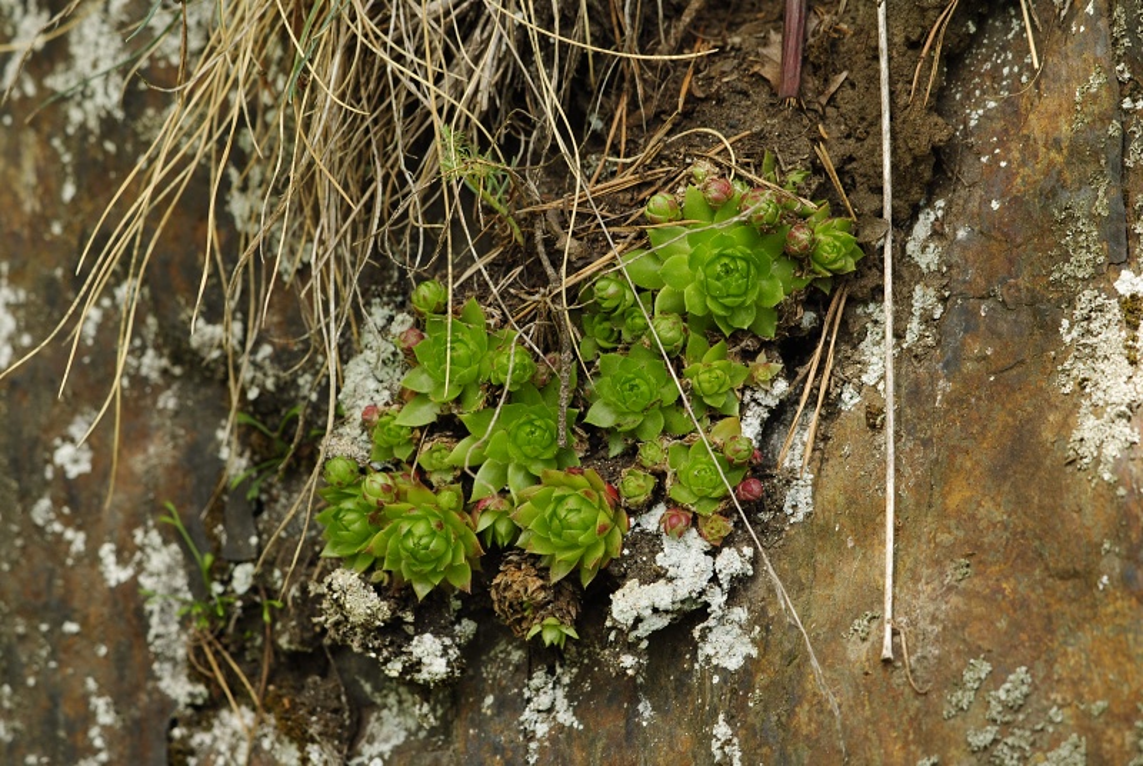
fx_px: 4054
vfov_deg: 10.8
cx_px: 572
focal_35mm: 128
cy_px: 383
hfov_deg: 16.0
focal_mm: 85
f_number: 6.3
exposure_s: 1/80
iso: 100
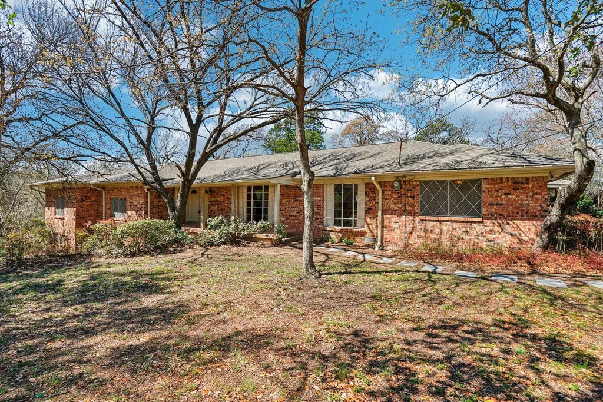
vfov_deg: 73.8
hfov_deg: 96.7
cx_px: 302
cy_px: 201
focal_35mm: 16
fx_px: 268
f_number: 8
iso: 100
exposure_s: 1/160
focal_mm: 16
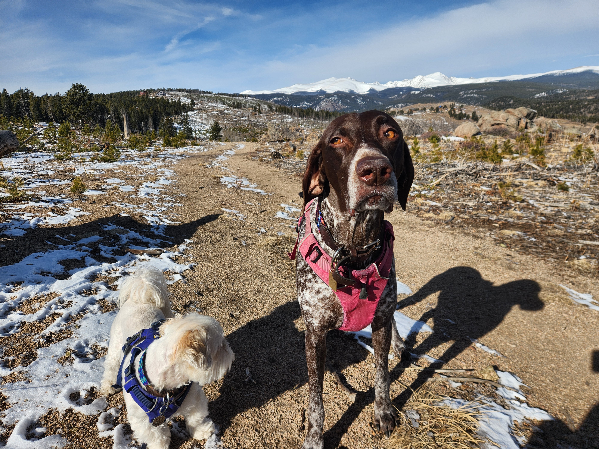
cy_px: 224
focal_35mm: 23
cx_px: 300
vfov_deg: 58.9
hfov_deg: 73.9
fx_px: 398
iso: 20
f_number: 1.8
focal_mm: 5.4
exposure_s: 1/2828
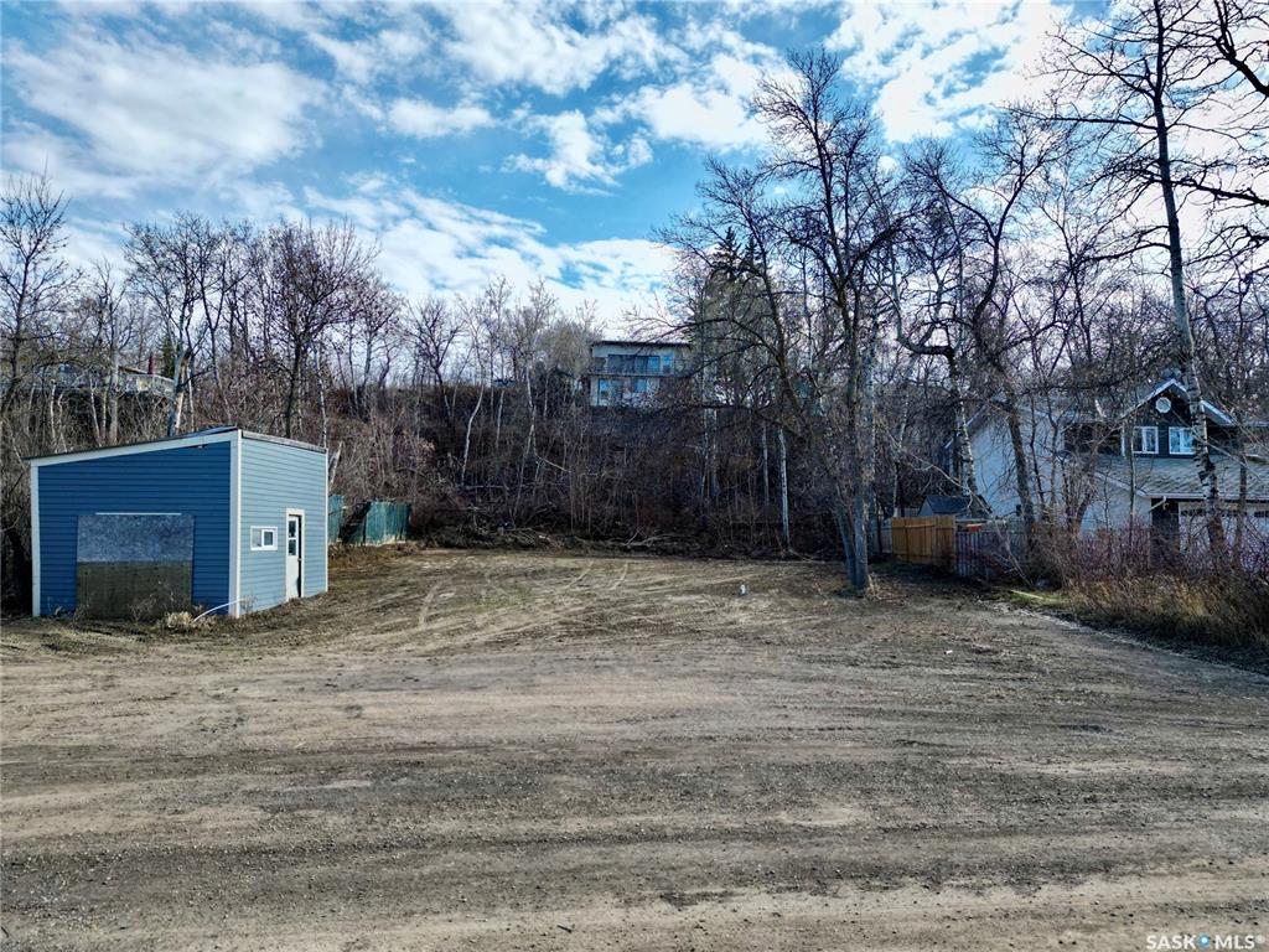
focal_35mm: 24
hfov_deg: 71.6
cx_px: 634
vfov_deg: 56.8
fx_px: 880
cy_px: 476
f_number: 1.7
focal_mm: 6.72
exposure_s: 1/2000
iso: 100
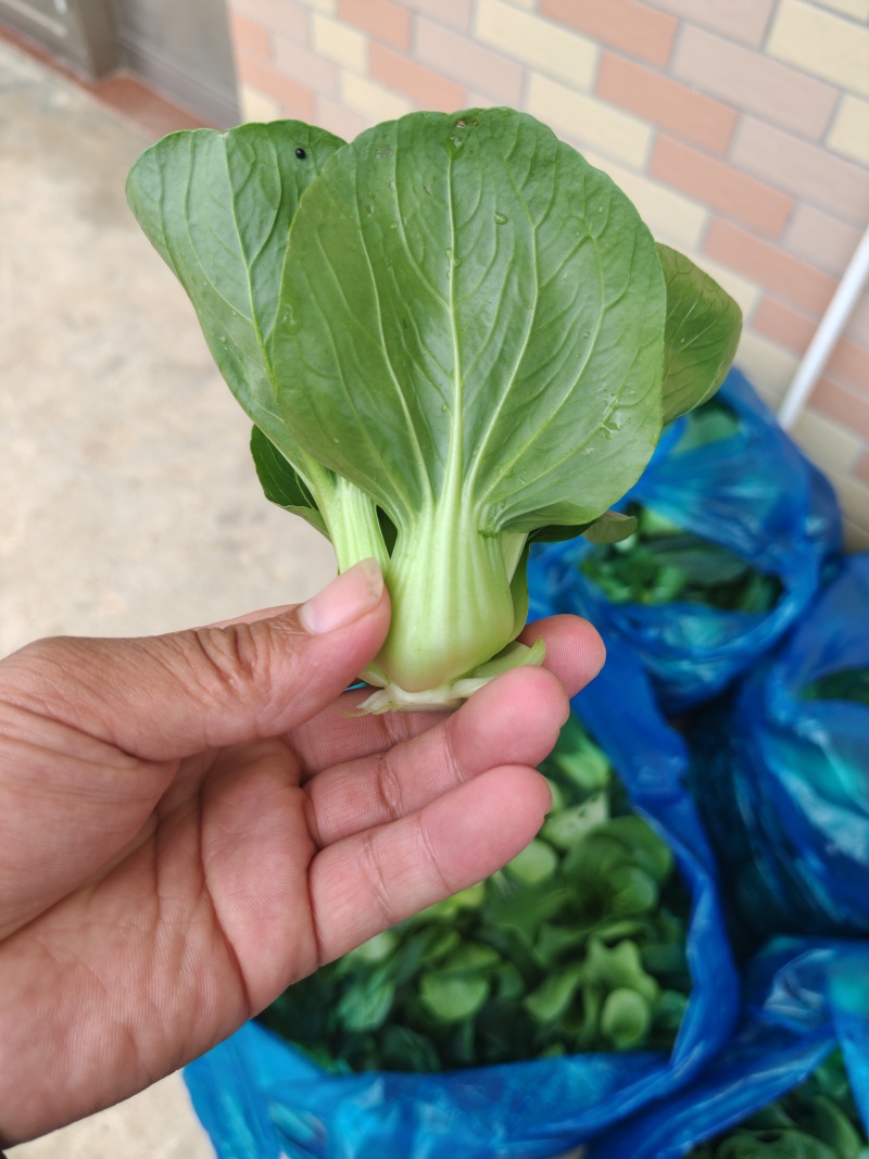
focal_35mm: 27
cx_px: 434
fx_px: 904
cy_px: 580
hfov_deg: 51.3
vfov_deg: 65.3
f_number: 1.95
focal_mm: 5.52
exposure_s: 1/490
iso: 50
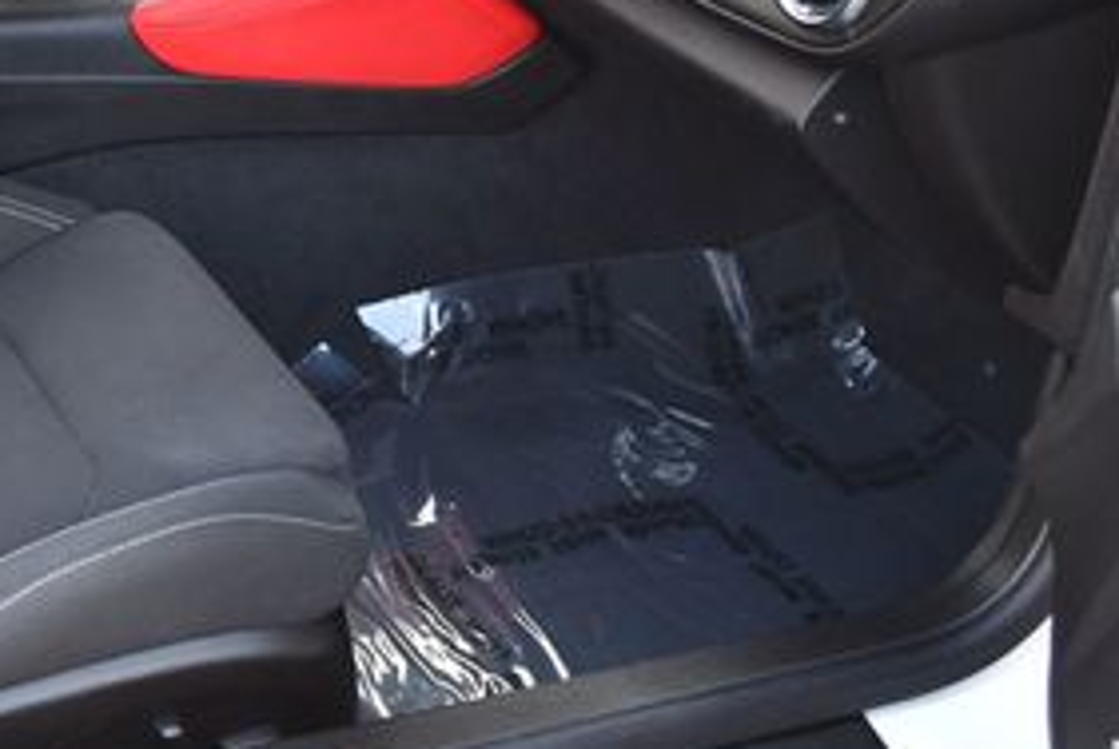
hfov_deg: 23.4
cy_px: 64
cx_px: -80
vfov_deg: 16.5
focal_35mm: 82
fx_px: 2551
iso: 640
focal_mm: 18
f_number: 3.5
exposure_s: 1/250
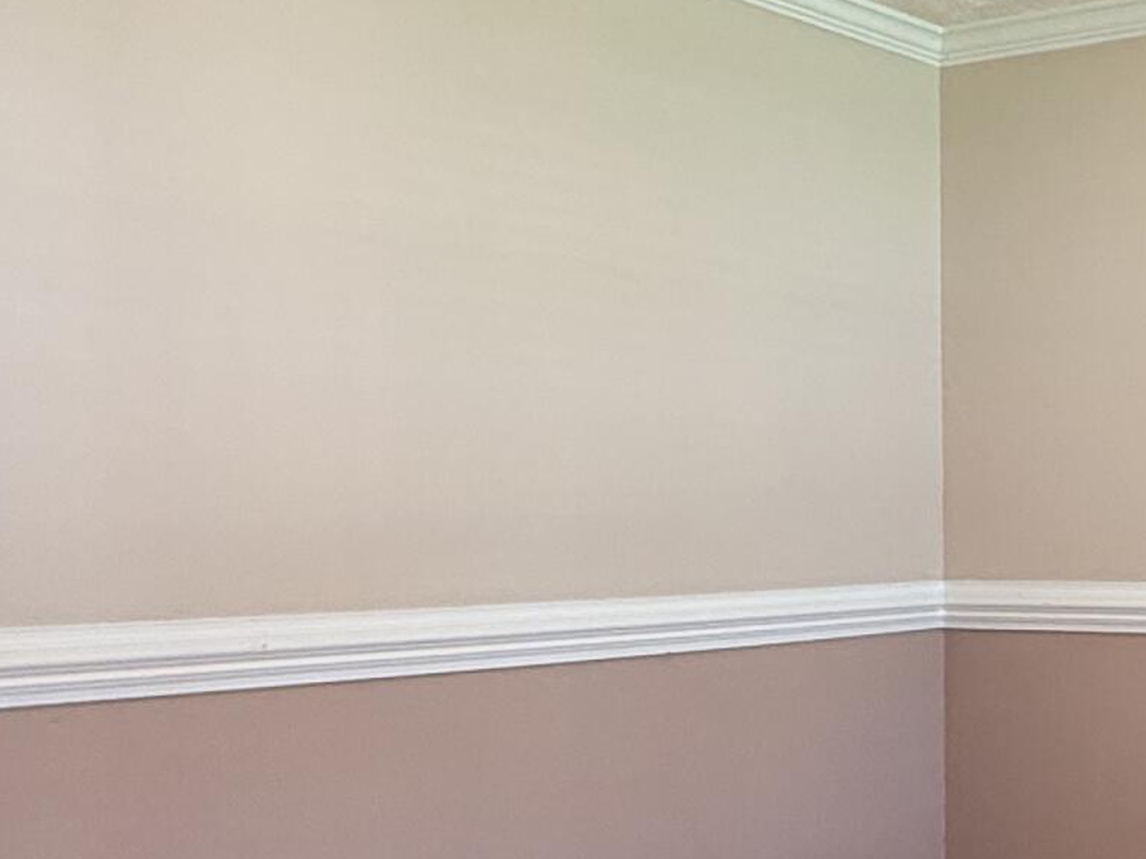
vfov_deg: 26.5
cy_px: 538
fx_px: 1821
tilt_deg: +0.0
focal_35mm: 55
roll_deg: +0.3
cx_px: 1420
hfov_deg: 29.4
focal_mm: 2.22
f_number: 2.2
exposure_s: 1/60
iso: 320
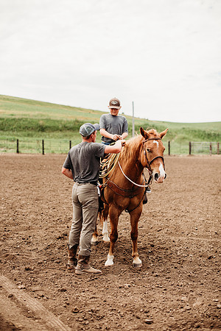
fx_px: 460
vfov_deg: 39.6
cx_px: 110
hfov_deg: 27.0
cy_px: 166
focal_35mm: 50
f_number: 2.2
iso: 100
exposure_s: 1/1600
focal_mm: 50
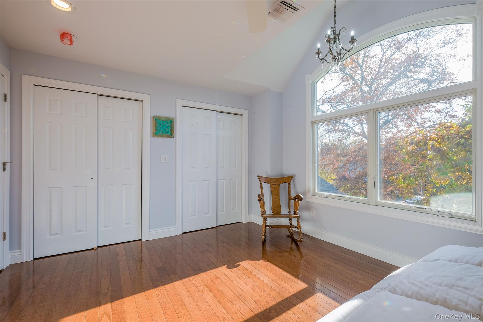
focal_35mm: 15
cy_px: 161
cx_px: 242
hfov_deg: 100.4
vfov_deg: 77.3
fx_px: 201
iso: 400
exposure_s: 1/170
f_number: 10
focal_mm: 10
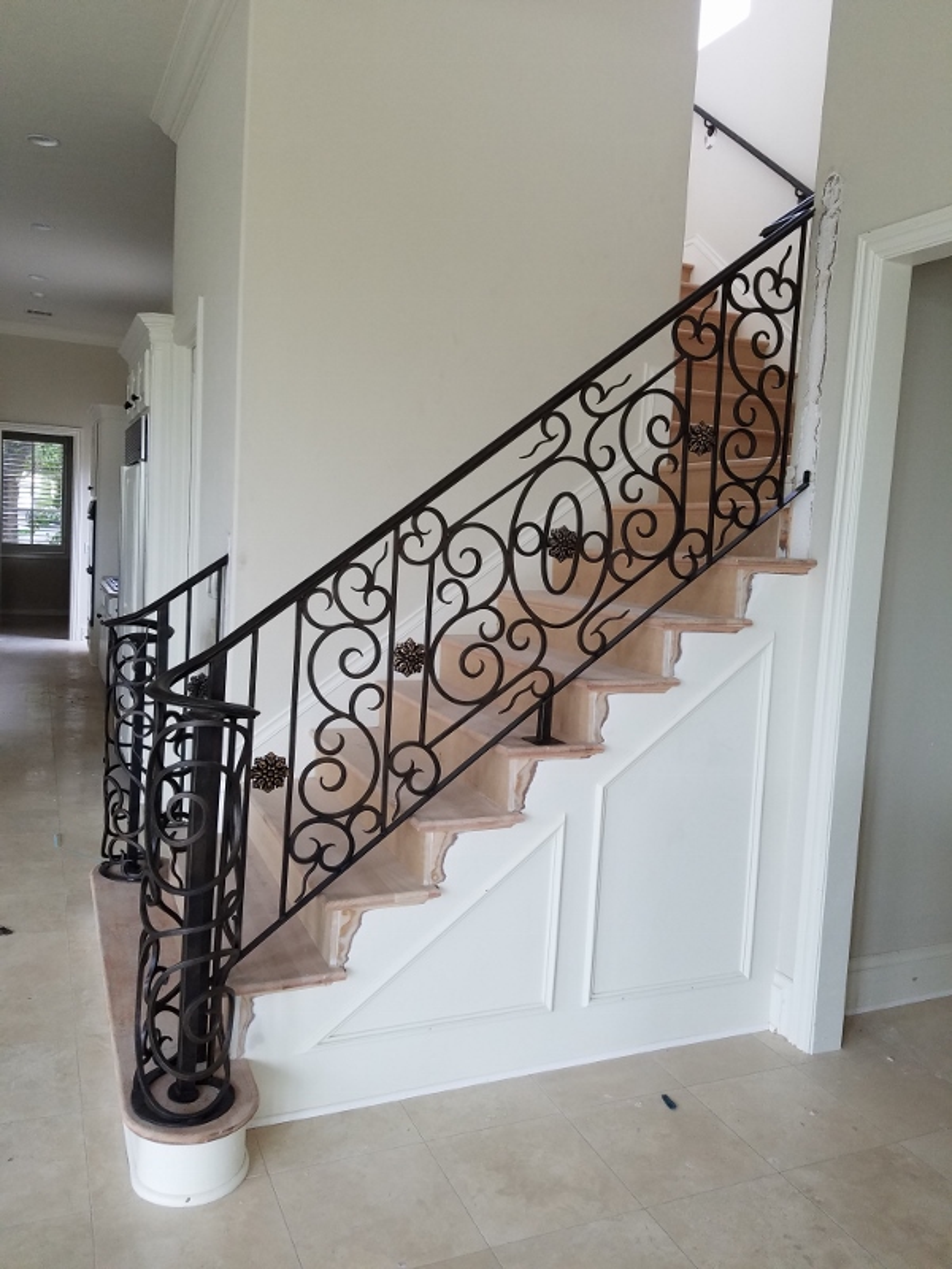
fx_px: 953
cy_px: 634
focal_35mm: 26
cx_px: 476
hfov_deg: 53.1
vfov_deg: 67.3
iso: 125
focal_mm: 4.2
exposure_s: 1/60
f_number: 1.7
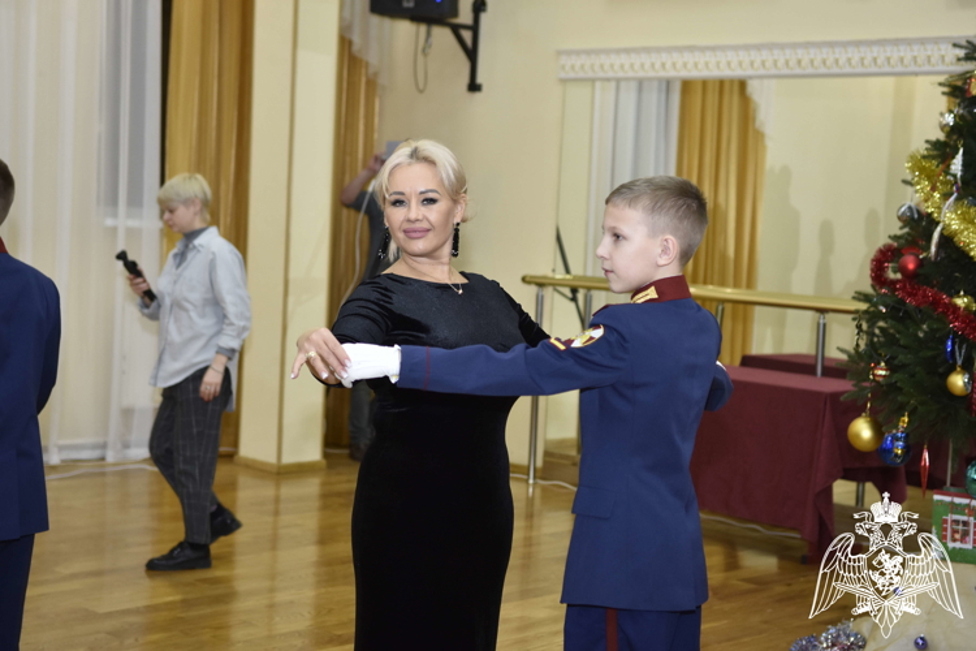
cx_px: 488
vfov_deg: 20.6
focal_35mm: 66
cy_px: 326
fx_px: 1789
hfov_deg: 30.5
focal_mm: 44
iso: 800
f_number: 2.8
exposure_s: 1/160
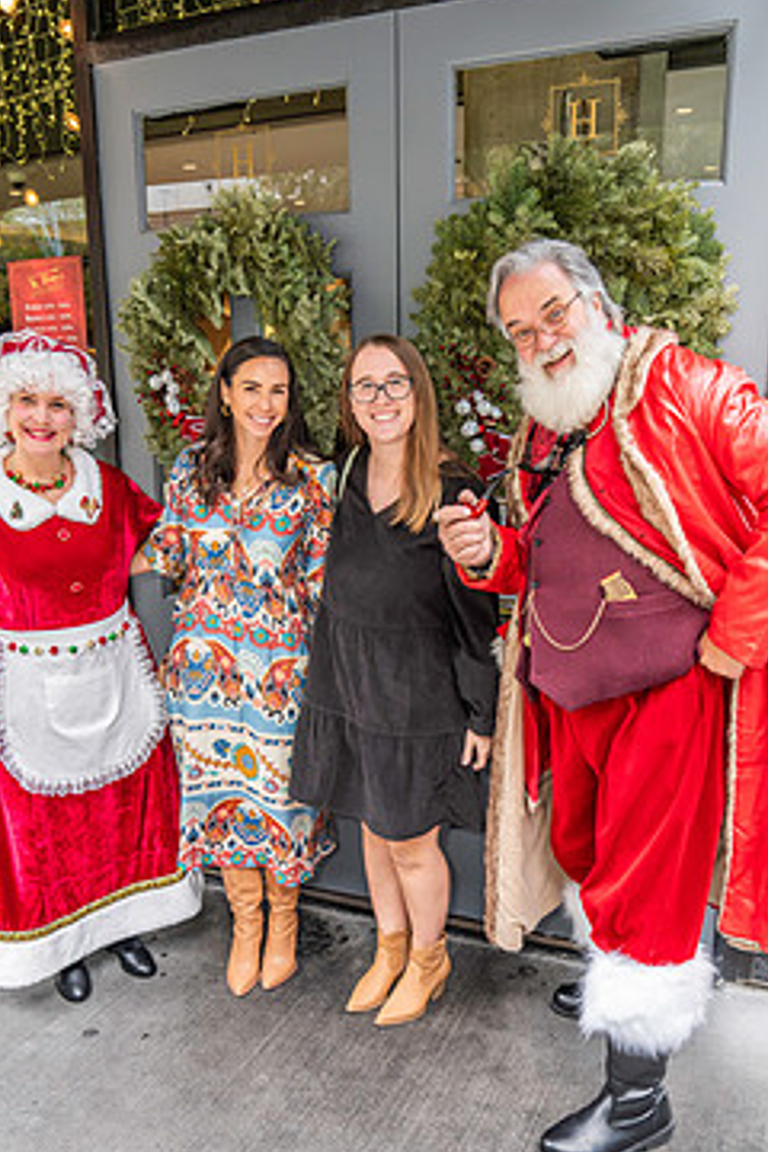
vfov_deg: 61.5
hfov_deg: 43.6
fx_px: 960
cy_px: 675
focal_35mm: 30
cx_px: 355
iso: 1250
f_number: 4
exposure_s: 1/160
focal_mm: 24
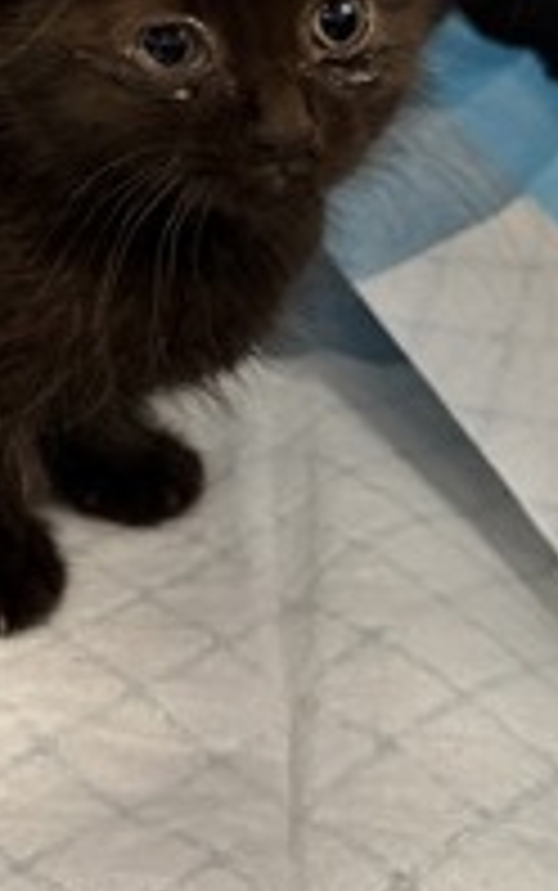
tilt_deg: -22.3
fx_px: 1312
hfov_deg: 23.6
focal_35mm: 54
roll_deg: -2.1
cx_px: 92
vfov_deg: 36.5
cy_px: 202
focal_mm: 6.76
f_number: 1.78
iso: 1000
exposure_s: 1/40
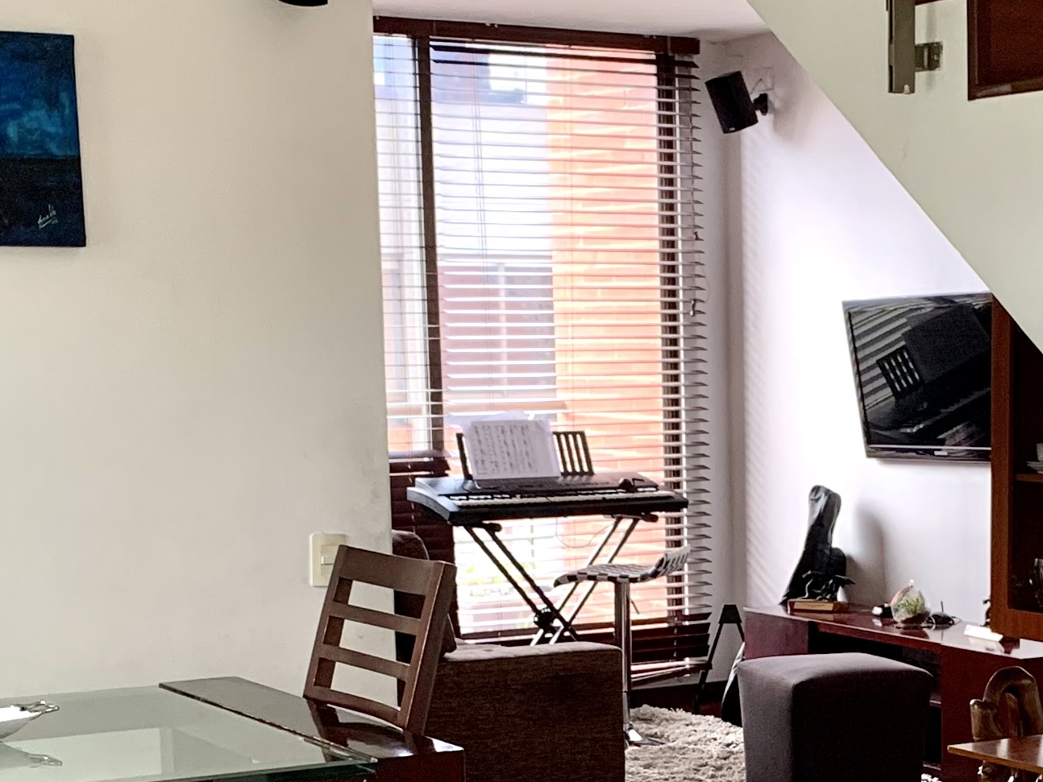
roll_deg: +0.4
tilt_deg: -8.4
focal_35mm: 81
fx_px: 2441
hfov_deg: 23.8
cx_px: 792
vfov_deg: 17.9
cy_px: 724
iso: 100
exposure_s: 1/64
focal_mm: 4.25
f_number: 1.8
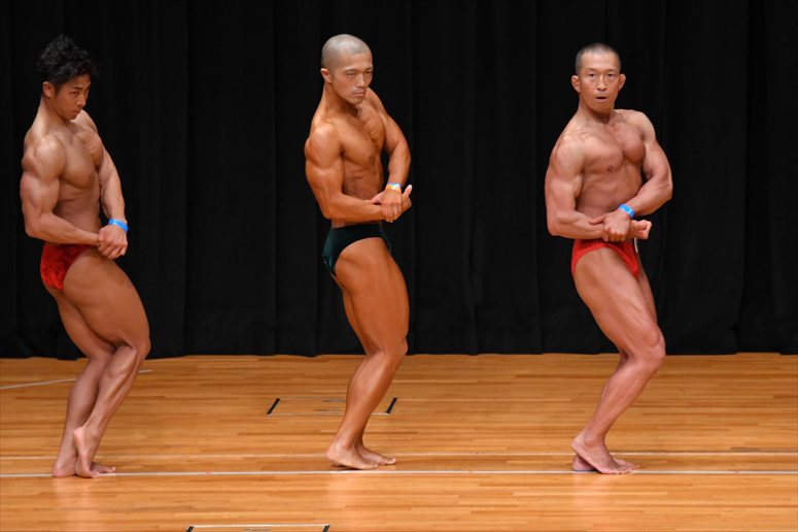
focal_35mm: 285
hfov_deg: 7.2
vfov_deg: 4.8
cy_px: 266
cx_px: 399
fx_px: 6314
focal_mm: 190
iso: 3200
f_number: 5.6
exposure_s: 1/400
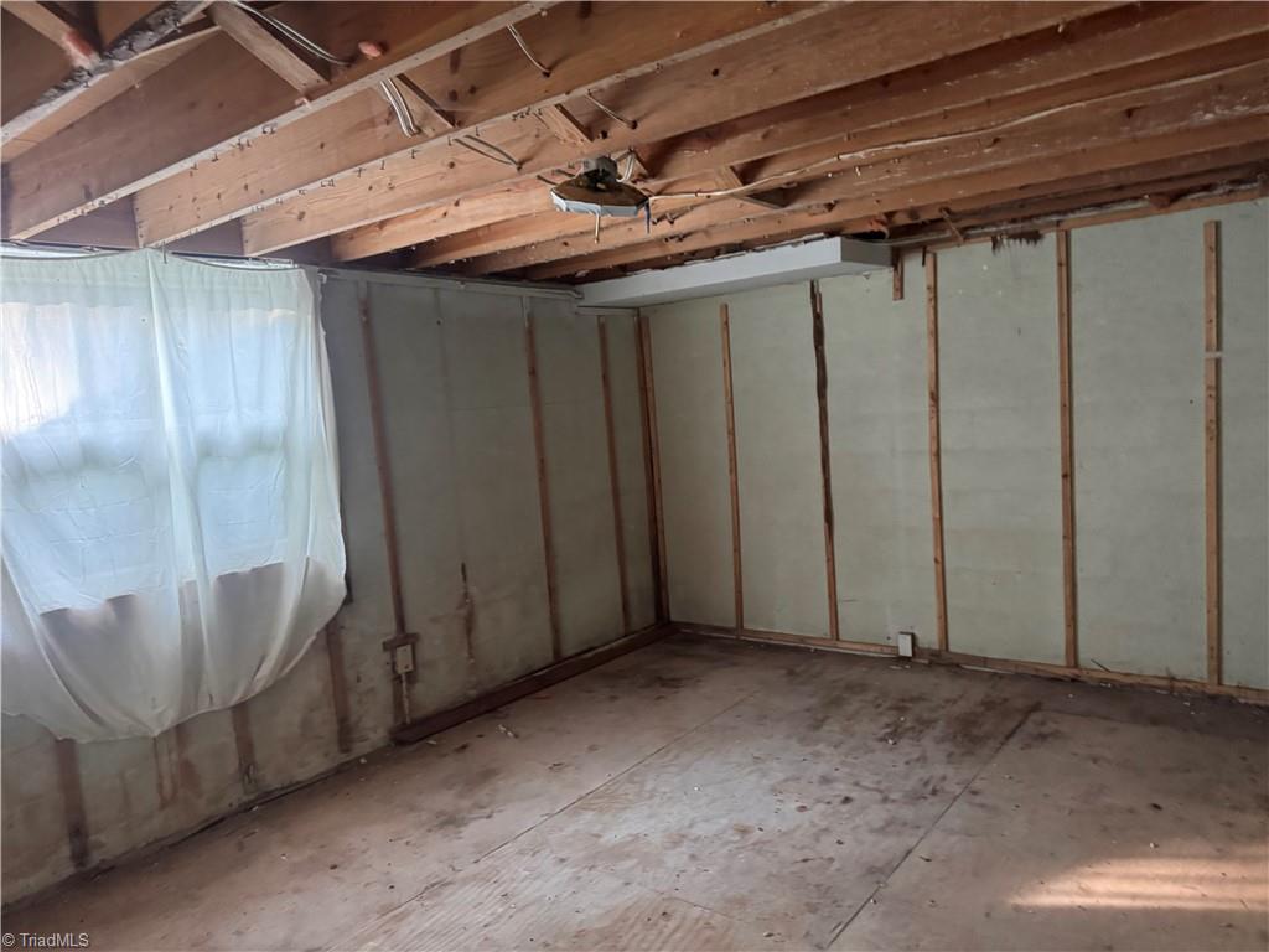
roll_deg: +4.7
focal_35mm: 24
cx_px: 634
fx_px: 880
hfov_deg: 71.6
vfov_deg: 56.8
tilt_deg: -4.5
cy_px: 476
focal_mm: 6.76
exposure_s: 1/47
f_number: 1.78
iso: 800
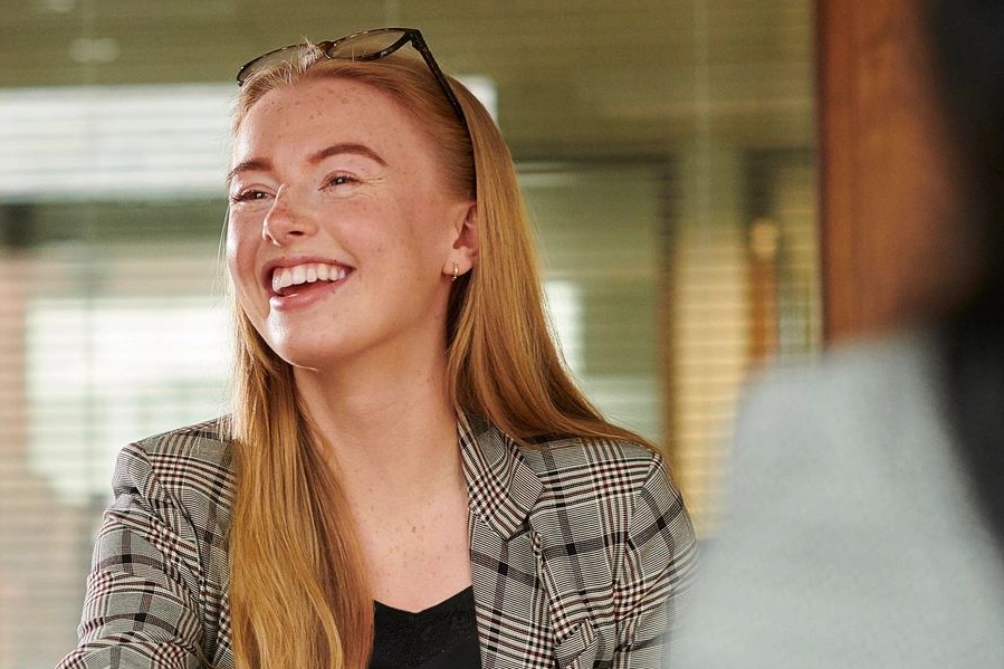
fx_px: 3290
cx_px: 196
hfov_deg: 17.2
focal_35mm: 118
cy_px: 528
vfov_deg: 11.6
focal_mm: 50
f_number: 2.5
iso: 1600
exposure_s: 1/250
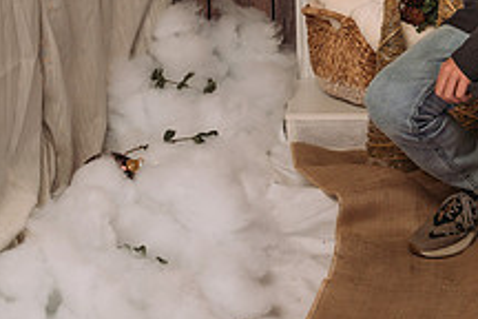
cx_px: 490
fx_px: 1407
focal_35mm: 106
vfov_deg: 12.7
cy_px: -20
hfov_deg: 18.7
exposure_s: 1/100
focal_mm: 35
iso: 100
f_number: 5.6
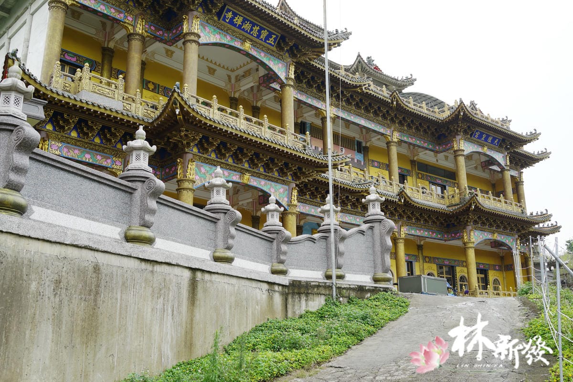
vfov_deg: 37.9
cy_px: 191
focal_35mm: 35
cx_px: 286
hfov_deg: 54.4
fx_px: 557
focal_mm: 35
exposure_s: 1/80
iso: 100
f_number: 7.1
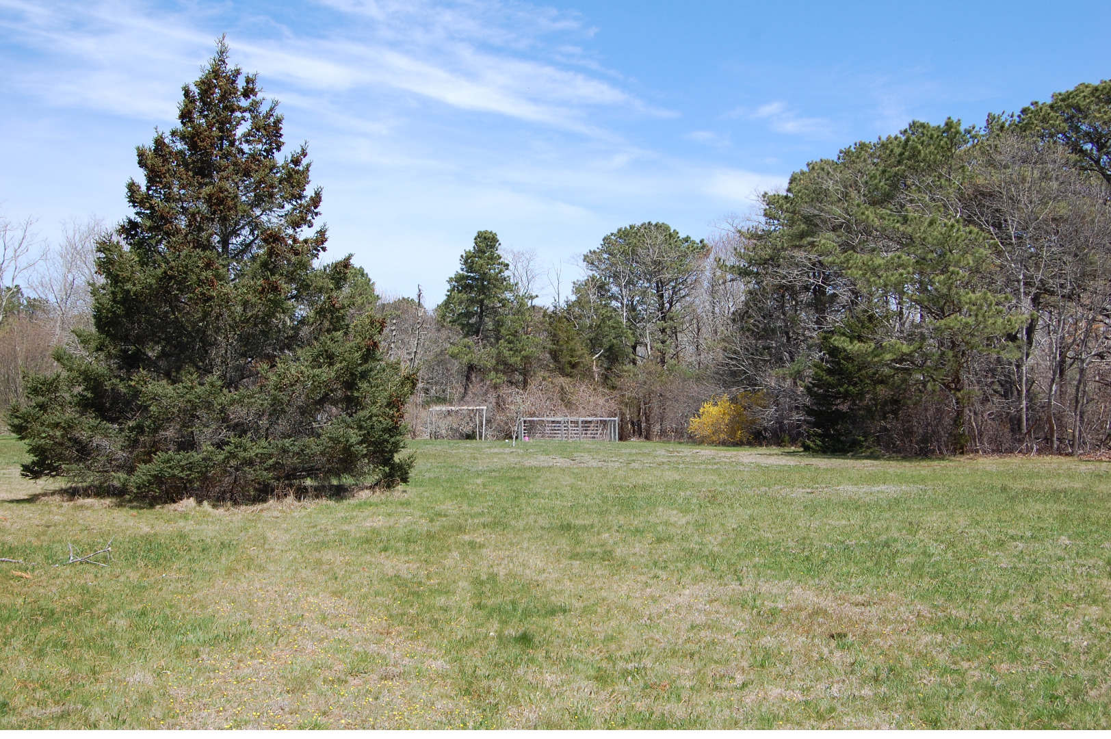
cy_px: 370
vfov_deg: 34.2
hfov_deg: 49.6
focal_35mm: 39
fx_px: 1203
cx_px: 556
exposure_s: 1/250
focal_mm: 26
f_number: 8
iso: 200
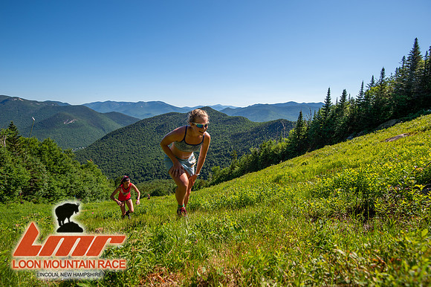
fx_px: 215
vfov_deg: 67.3
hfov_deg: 90.0
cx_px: 216
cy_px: 144
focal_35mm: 18
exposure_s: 1/640
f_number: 5
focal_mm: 18
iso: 100
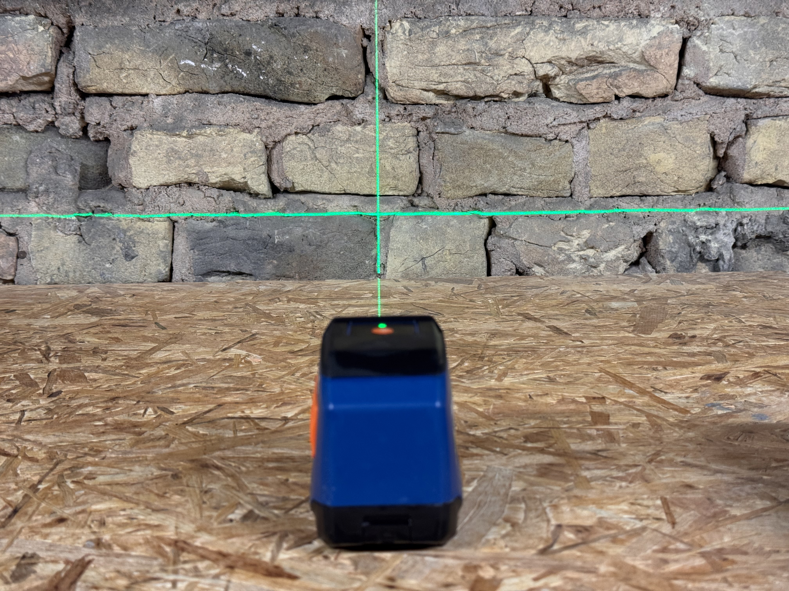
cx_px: 394
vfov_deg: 30.3
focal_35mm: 48
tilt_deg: -13.2
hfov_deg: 39.7
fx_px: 1094
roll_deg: +0.3
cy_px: 296
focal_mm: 6.76
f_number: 1.78
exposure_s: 1/50
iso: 125
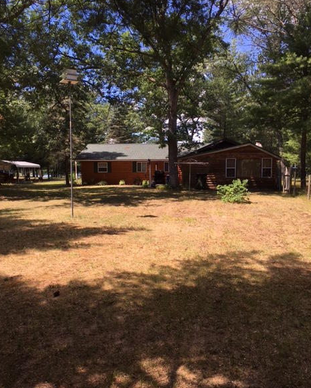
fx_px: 356
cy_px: 205
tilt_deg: -5.2
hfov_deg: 47.2
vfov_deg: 57.1
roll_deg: +0.0
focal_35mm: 31
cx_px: 156
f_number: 2.2
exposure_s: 1/509
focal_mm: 4.15
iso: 25
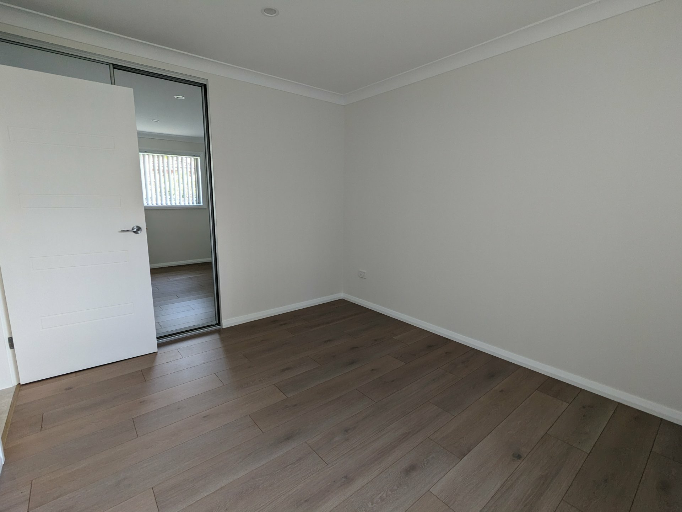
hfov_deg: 94.5
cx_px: 341
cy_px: 256
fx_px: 315
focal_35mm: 16
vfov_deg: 78.1
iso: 61
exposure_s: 1/50
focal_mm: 2.35
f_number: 2.2
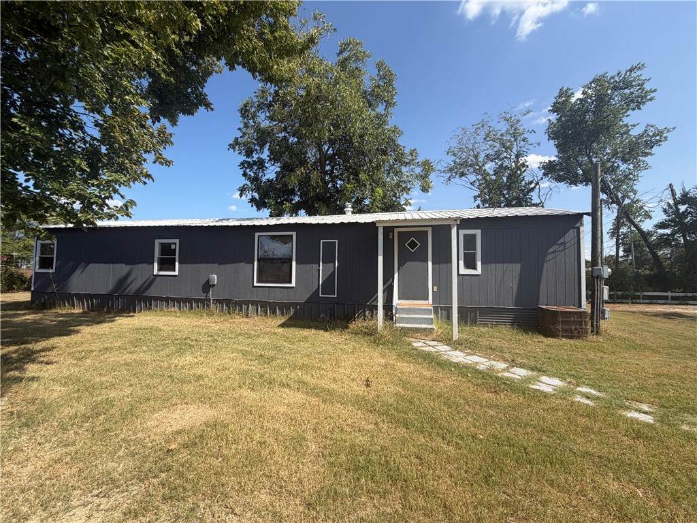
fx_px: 282
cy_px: 262
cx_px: 348
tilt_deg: +2.1
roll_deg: +0.3
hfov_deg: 102.1
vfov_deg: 85.7
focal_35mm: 14
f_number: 2.2
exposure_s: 1/770
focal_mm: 2.22
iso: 25
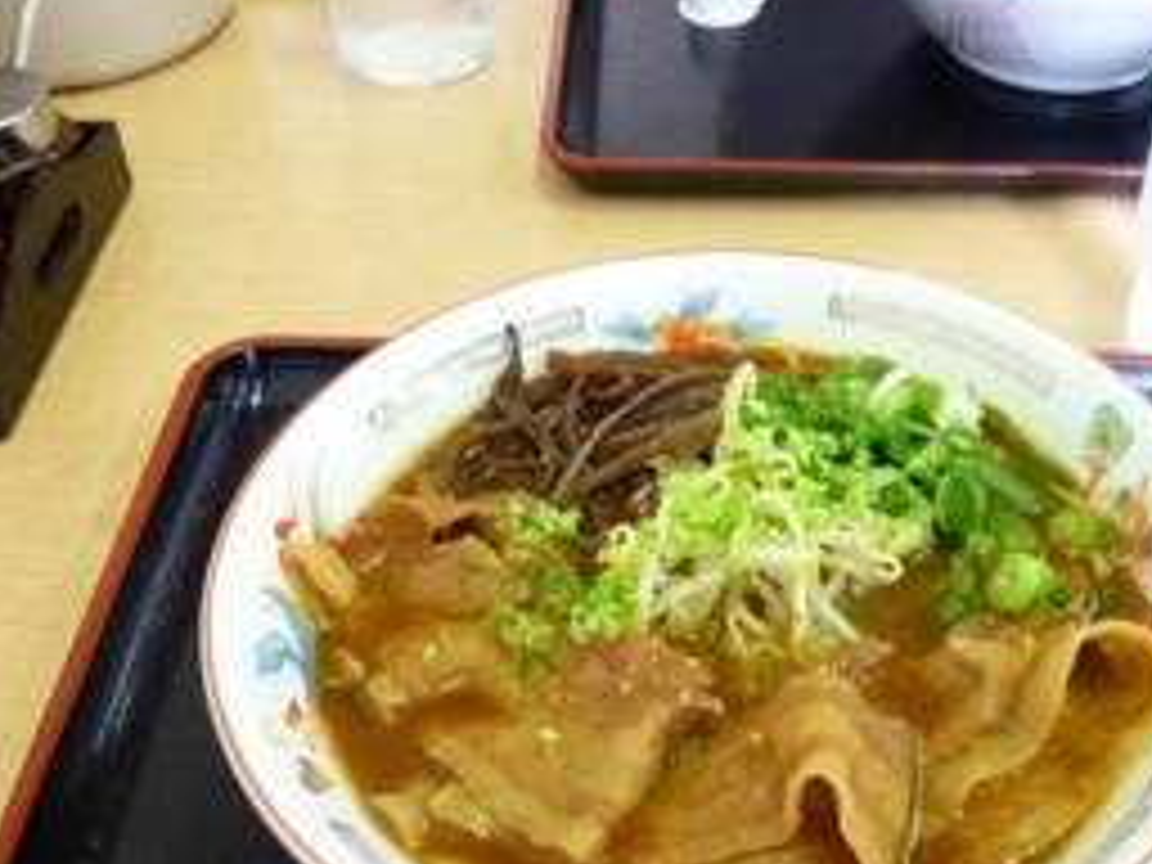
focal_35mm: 44
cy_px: 558
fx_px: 1464
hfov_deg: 42.2
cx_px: 788
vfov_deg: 32.7
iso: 400
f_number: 2.8
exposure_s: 1/20
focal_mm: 4.5
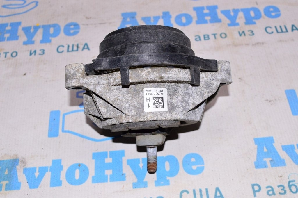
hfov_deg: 42.4
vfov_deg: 28.9
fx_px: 385
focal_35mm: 46
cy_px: 99
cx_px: 149
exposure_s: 1/200
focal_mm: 31
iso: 1600
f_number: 8
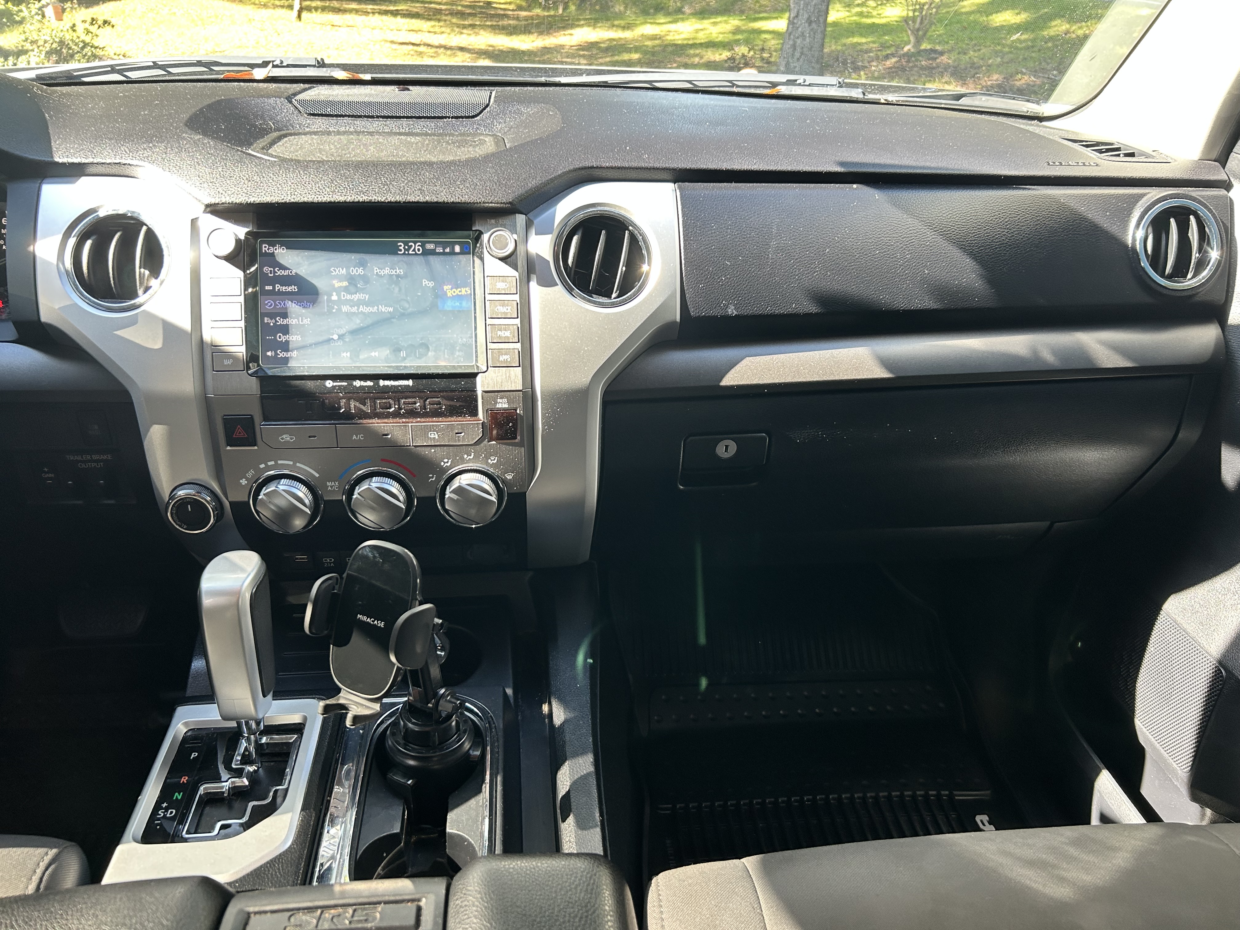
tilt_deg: -31.2
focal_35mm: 26
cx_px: 620
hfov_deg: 67.3
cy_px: 465
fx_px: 931
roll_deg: -5.3
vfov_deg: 53.1
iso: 100
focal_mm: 5.7
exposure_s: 1/121
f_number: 1.5
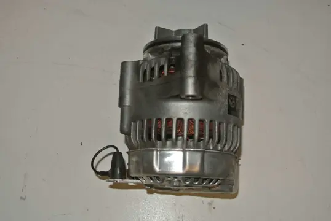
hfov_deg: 43.6
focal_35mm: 45
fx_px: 414
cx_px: 166
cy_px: 110
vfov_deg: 29.9
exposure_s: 1/60
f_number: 4.5
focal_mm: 16.9
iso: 200
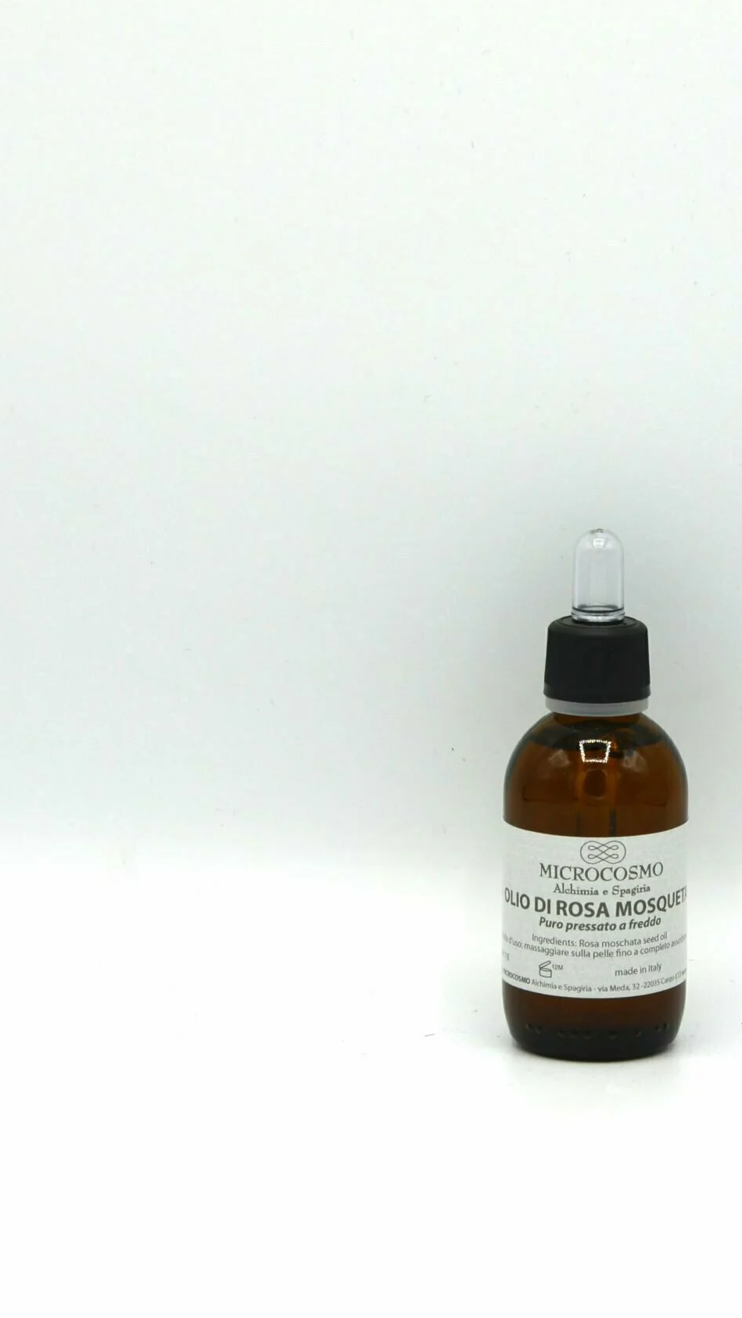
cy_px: 659
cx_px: 589
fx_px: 4827
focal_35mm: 138
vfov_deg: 15.6
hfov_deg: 8.8
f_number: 8
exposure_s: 1/400
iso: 125
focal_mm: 58
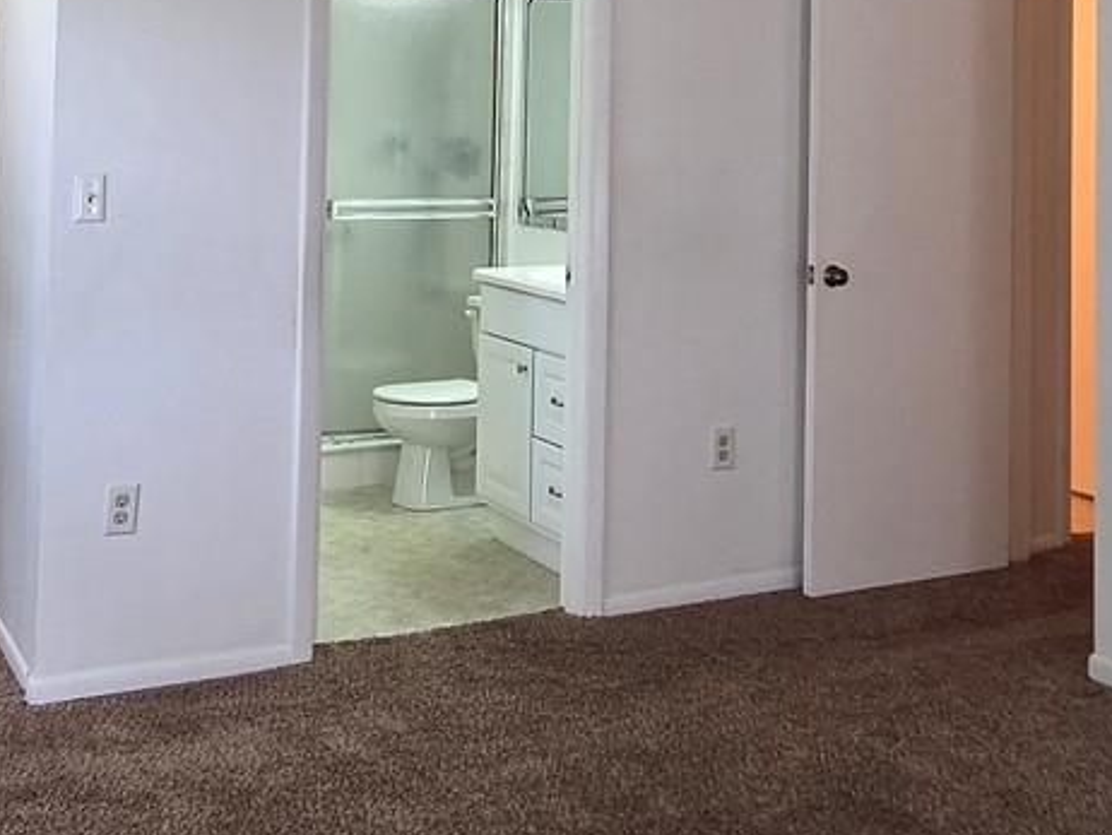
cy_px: 60
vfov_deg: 30.6
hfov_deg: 42.0
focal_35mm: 45
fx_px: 1446
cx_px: 508
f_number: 2.2
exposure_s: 1/120
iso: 320
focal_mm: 2.2
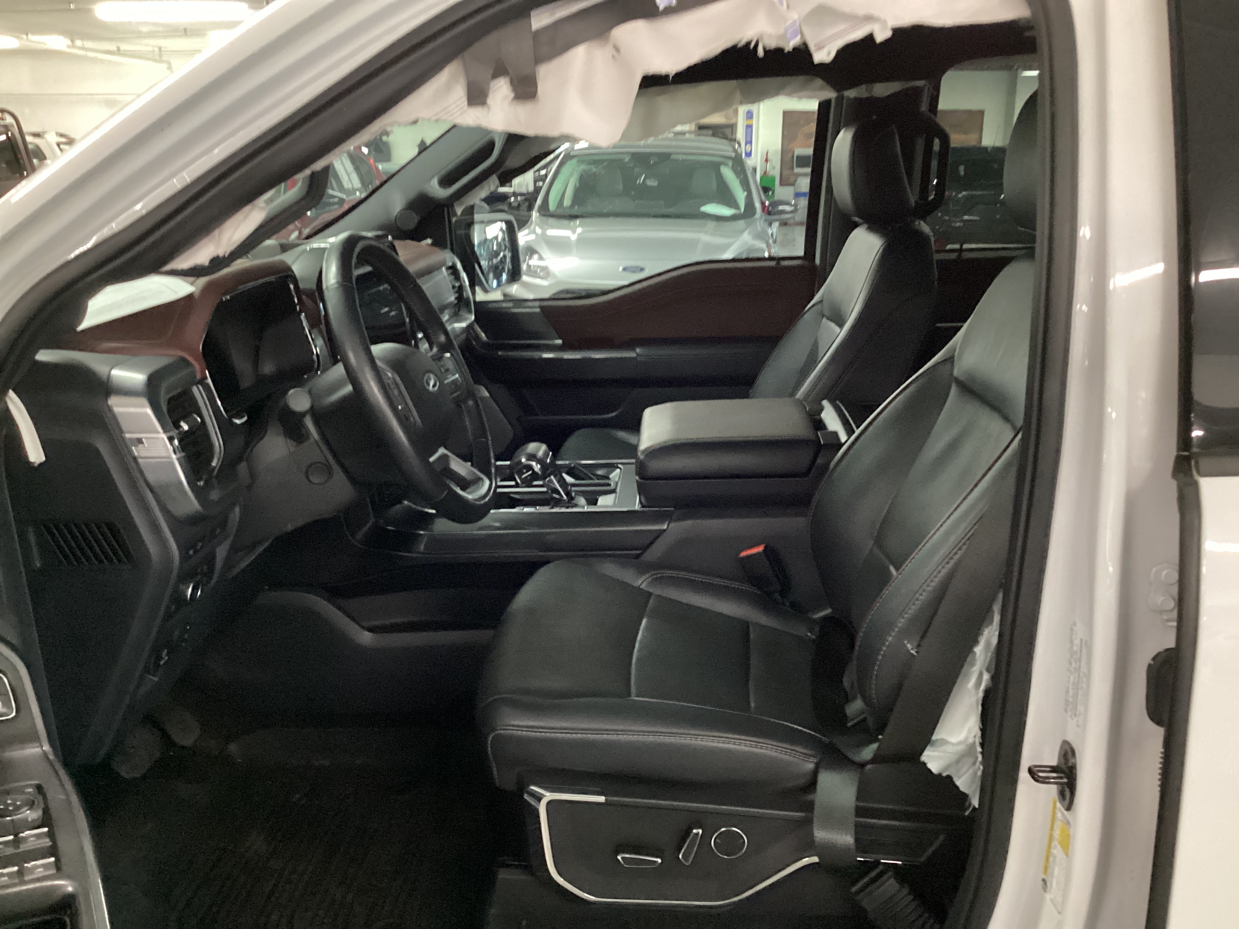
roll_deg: -0.4
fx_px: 1110
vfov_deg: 45.4
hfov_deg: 58.4
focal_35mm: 31
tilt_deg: -19.0
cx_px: 620
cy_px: 464
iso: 400
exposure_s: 1/40
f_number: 2.4
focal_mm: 3.3
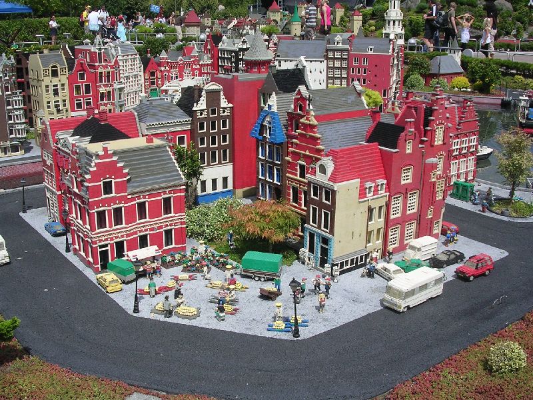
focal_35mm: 38
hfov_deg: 49.0
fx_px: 585
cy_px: 200
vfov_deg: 37.7
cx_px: 266
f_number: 5.6
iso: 100
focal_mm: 5.8
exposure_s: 1/455
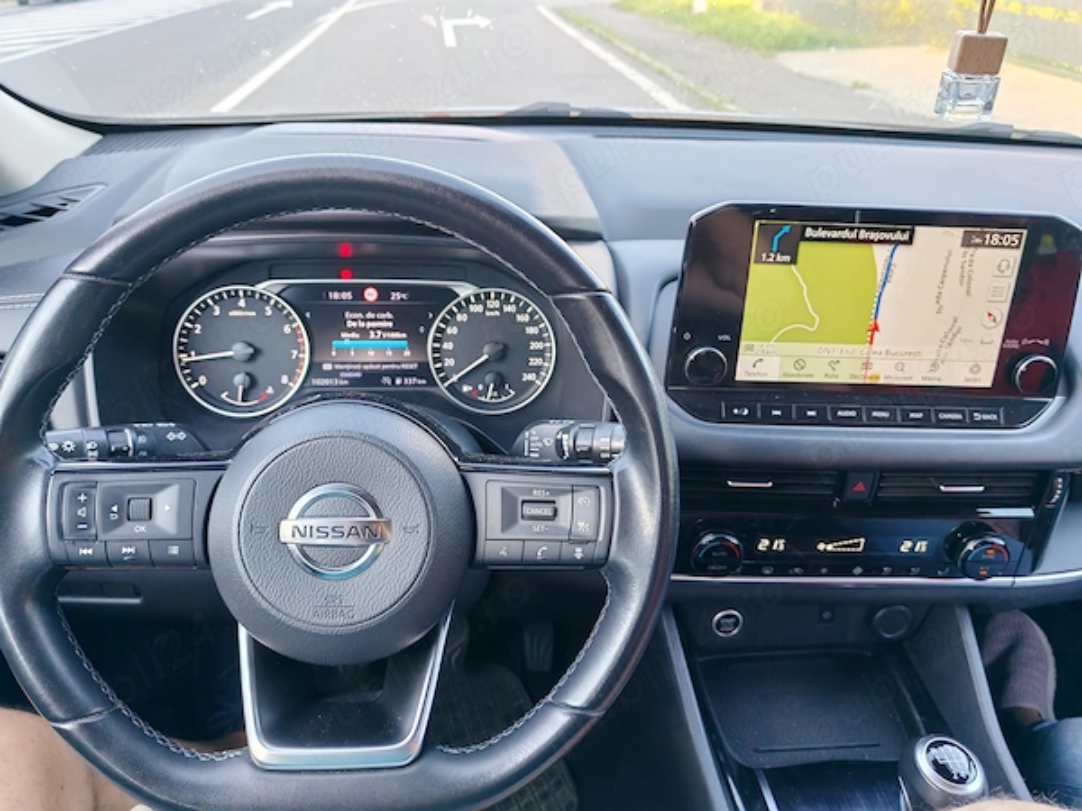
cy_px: 406
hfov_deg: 65.3
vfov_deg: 51.4
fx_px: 844
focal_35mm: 27
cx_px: 541
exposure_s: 1/100
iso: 80
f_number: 1.95
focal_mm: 5.52
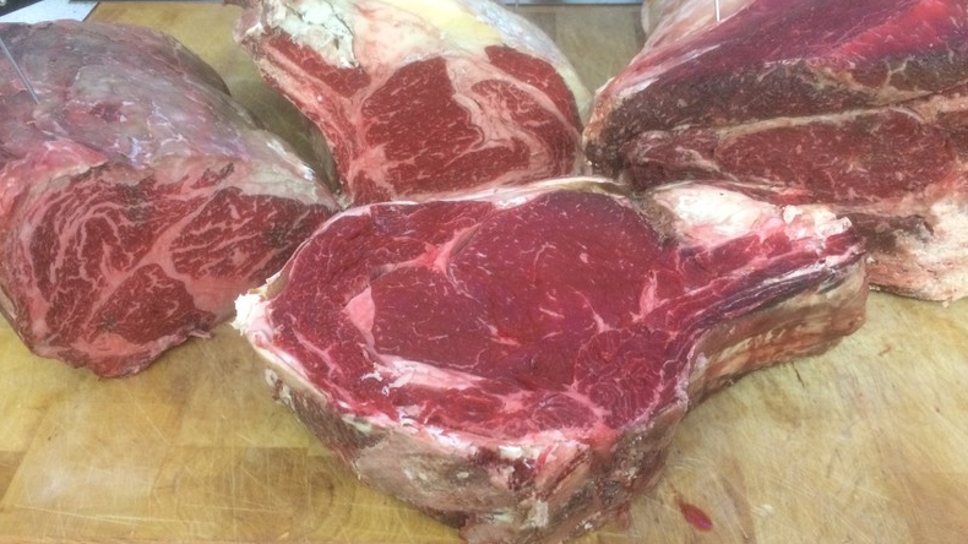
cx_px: 488
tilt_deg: -40.3
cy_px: 236
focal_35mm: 32
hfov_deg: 61.0
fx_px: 821
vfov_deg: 36.6
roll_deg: -0.5
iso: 320
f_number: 2.2
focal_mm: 4.15
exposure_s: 1/33
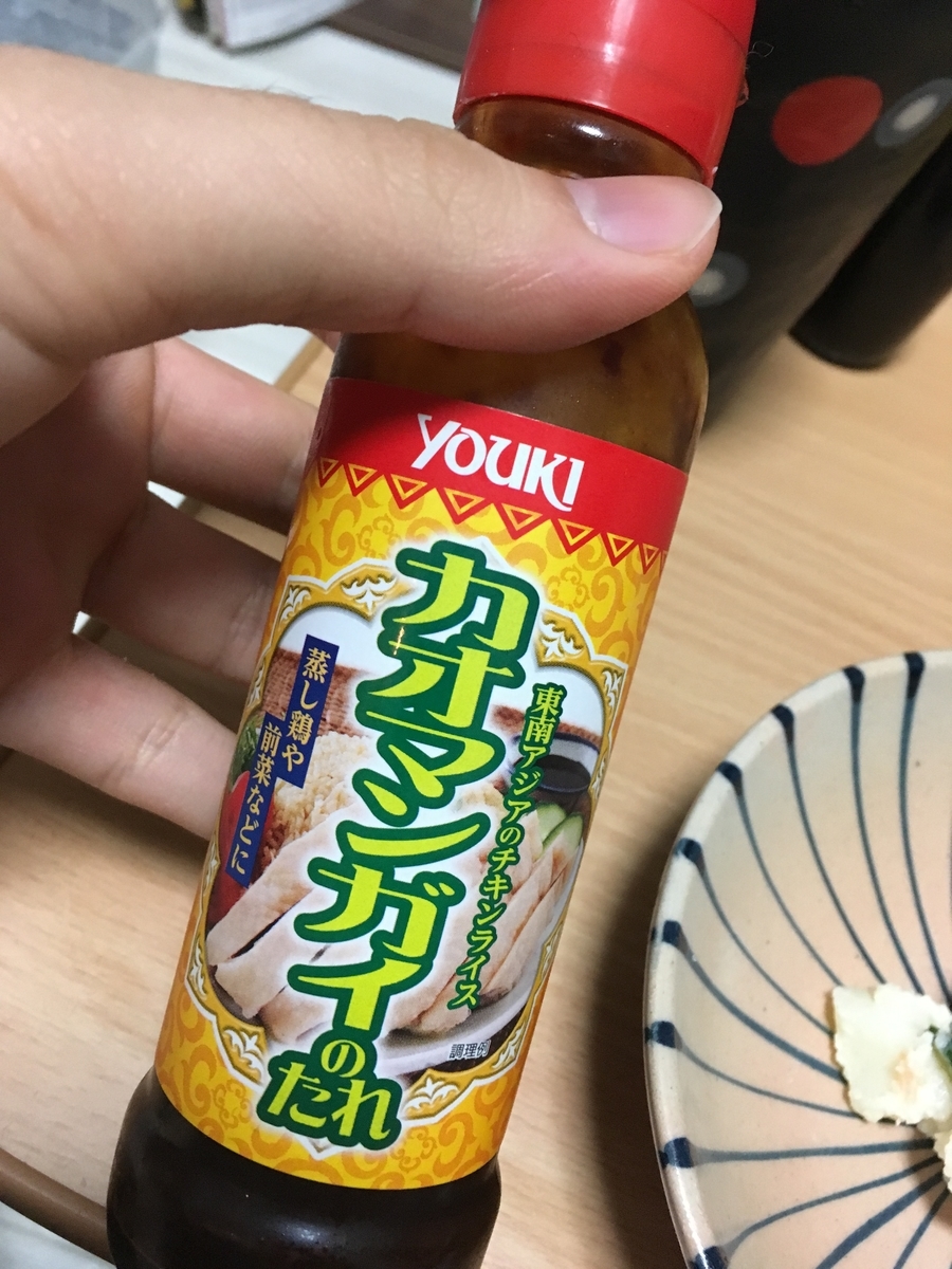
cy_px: 634
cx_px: 476
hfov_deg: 48.2
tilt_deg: -55.9
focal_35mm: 29
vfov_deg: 61.7
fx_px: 1063
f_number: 2.2
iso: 200
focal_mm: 4.15
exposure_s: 1/30
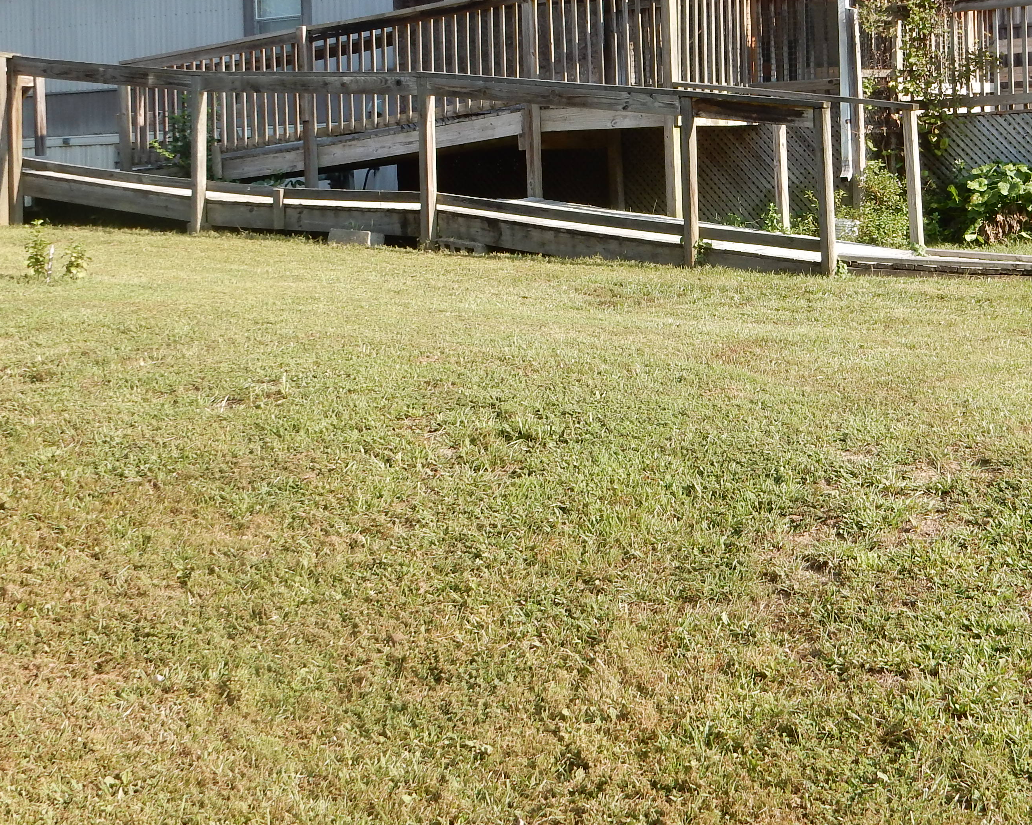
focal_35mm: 62
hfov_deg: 30.2
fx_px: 1893
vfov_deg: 24.3
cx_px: 725
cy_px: 200
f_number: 4
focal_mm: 6.4
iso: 125
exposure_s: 1/400
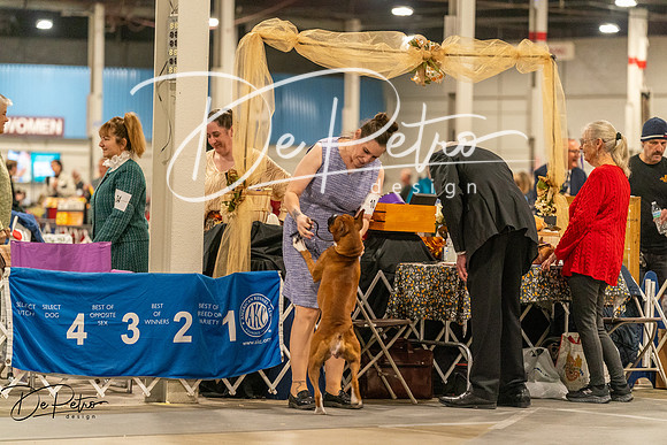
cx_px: 334
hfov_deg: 12.7
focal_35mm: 162
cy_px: 222
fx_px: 3002
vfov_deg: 8.5
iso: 6400
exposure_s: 1/250
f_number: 3.5
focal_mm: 162
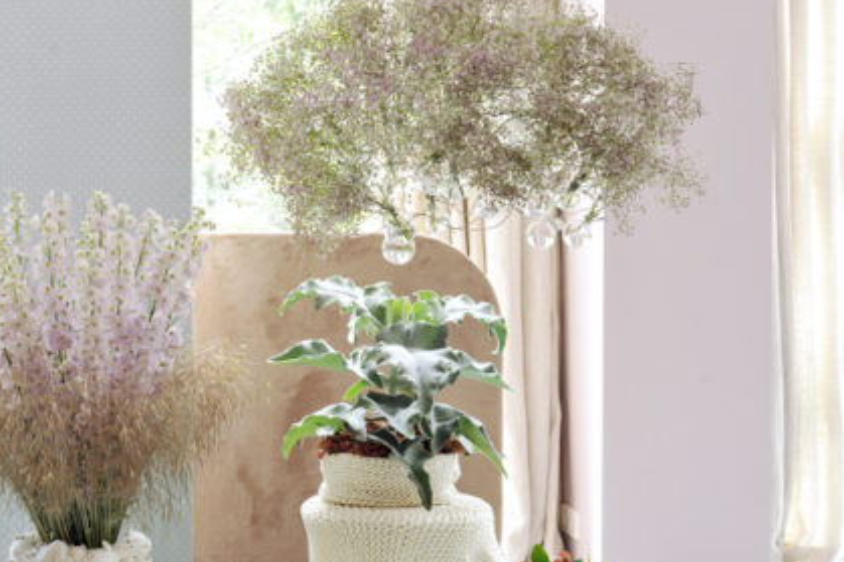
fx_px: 2015
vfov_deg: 15.9
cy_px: 357
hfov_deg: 22.9
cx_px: 44
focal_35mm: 86
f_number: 8
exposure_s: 1
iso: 100
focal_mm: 45
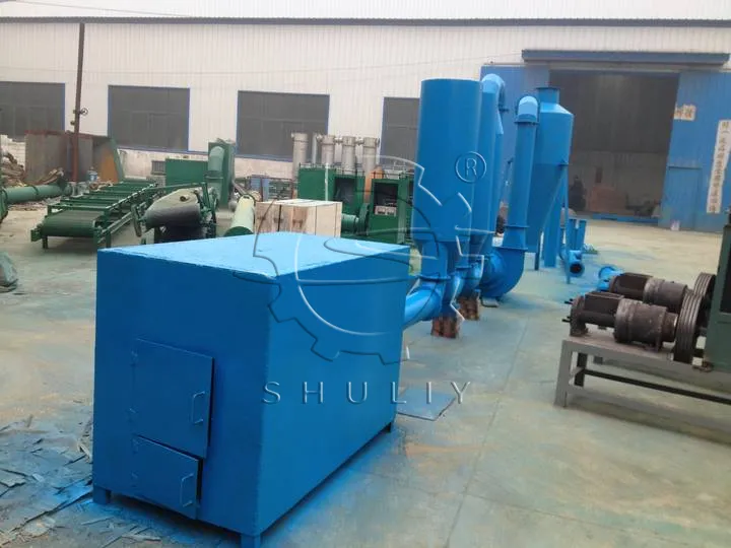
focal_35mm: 35
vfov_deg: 40.7
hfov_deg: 52.6
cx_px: 366
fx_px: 739
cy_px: 274
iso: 50
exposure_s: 1/60
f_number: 2.4
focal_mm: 4.28
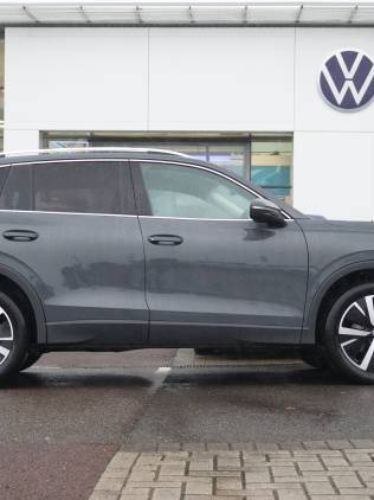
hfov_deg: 21.0
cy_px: 250
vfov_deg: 27.8
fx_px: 1009
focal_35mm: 70
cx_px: 180
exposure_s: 1/160
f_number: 5
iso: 2000
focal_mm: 32
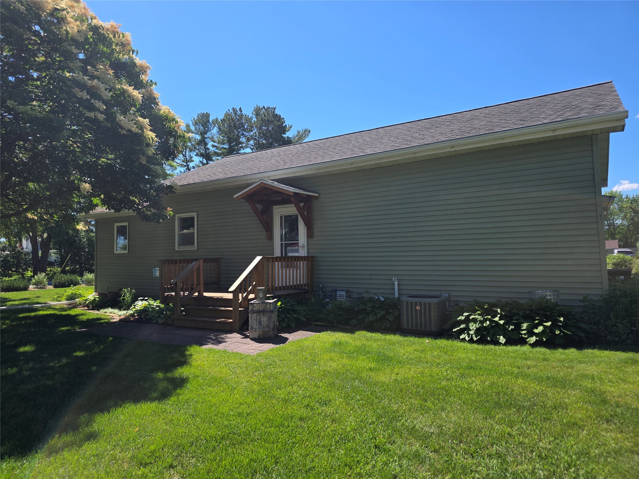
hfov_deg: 73.9
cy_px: 240
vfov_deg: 58.9
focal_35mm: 23
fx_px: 425
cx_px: 320
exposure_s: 1/3427
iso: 80
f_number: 1.7
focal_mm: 6.3
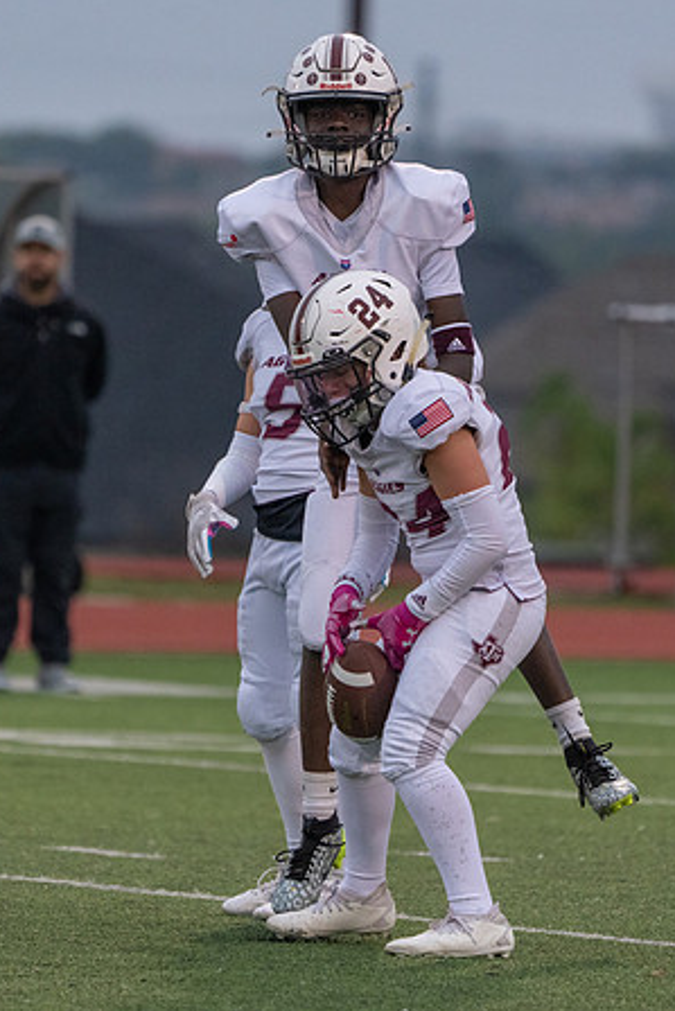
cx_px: 352
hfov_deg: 2.8
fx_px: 13854
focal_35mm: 493
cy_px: 506
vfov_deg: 4.2
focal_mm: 327
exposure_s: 1/1000
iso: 4000
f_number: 5.6
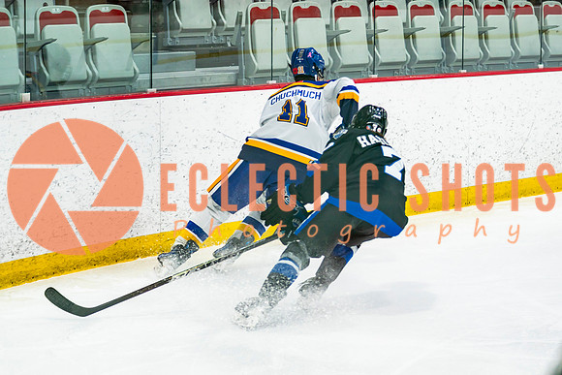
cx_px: 233
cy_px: 190
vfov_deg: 12.0
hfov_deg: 17.8
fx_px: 1790
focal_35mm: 115
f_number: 2.8
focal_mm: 75
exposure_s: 1/640
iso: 400
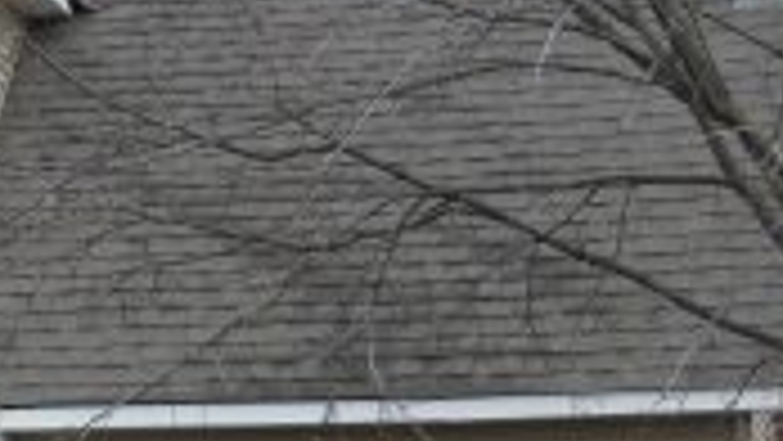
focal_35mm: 172
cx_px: -176
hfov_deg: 12.2
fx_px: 3572
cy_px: 441
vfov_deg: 7.0
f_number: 3.9
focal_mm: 7.4
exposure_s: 1/125
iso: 100
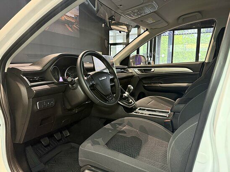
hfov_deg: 71.6
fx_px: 159
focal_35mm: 24
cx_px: 115
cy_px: 86
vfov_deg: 56.8
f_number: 1.78
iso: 500
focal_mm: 6.76
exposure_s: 1/50
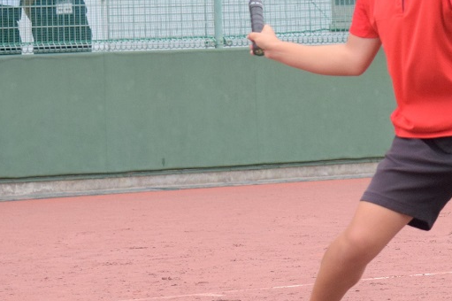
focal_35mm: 191
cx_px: 433
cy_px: 101
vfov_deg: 7.2
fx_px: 2396
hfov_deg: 10.7
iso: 1250
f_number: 4.5
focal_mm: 65
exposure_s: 1/1600
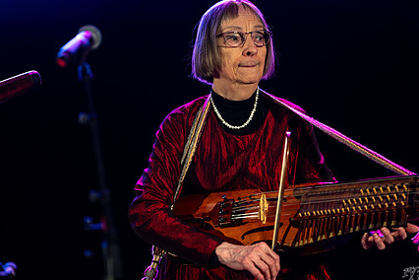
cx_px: 245
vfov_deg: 7.5
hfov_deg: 11.2
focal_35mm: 184
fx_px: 2141
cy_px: 129
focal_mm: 135
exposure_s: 1/200
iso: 800
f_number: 1.8
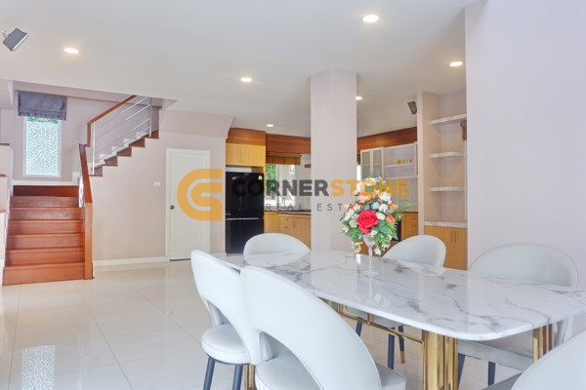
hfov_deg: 73.7
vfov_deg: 53.1
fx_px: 391
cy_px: 195
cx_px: 293
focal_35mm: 24
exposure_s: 1/34
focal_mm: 16
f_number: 3.5
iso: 200
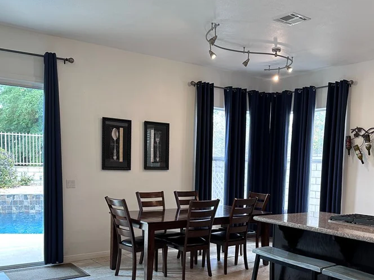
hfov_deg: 49.9
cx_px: 216
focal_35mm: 37
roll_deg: -2.0
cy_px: 198
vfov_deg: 38.0
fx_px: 400
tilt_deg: -5.0
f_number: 1.78
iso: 100
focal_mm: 6.86
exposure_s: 1/120
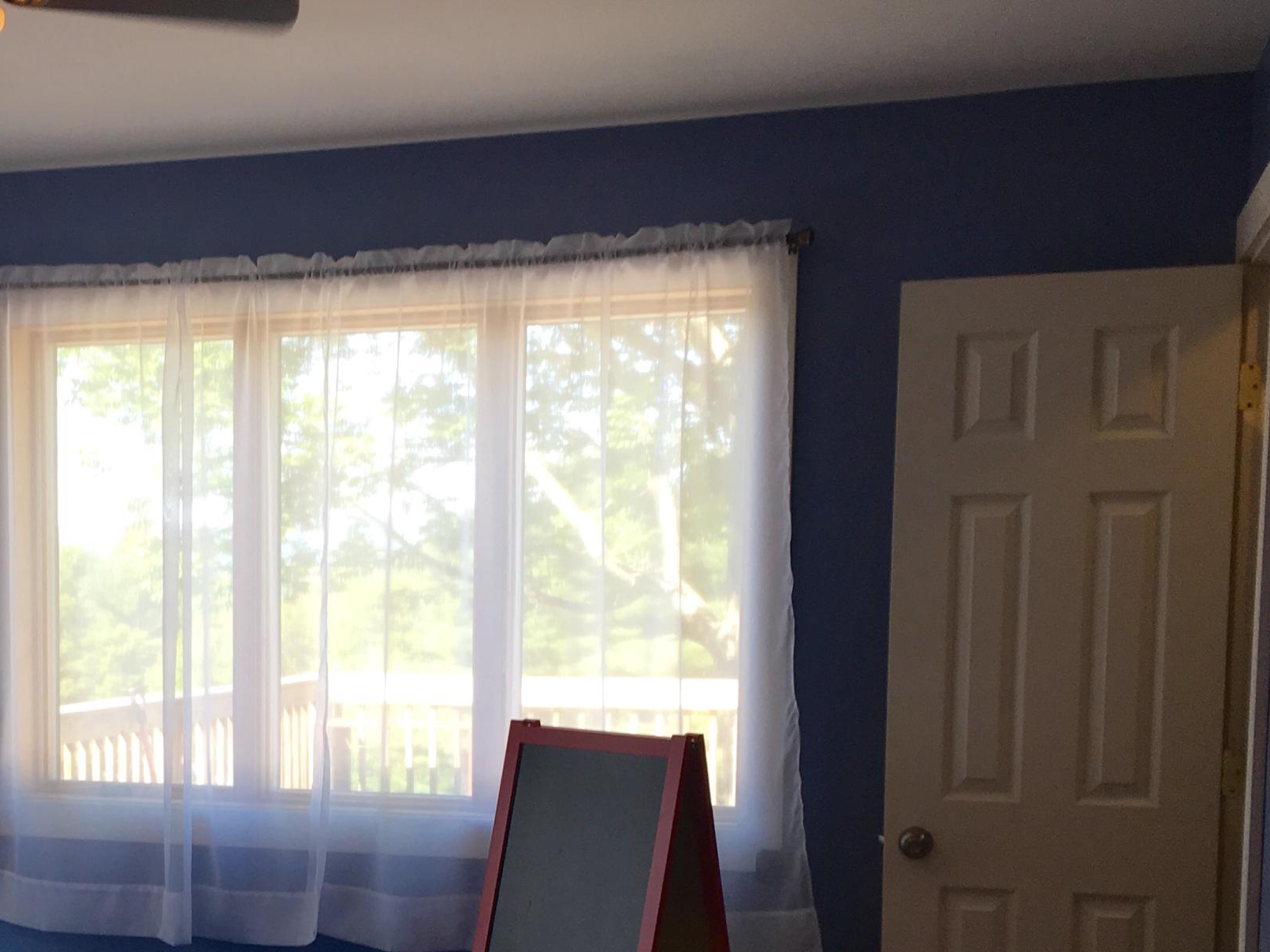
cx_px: 266
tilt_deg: -5.0
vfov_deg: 26.4
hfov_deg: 34.5
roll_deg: +0.2
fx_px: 1981
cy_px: 786
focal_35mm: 54
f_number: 2.2
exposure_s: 1/60
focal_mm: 4.15
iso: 32
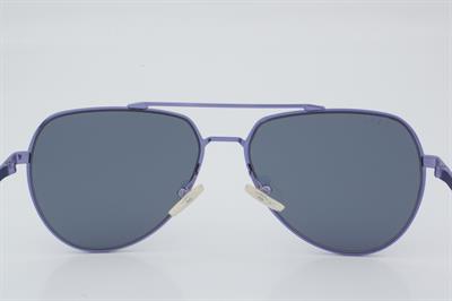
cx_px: 226
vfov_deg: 18.2
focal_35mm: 75
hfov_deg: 27.0
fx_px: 941
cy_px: 150
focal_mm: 50
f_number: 32
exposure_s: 1/3
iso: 100
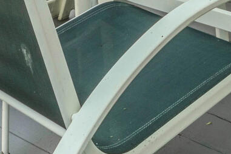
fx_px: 860
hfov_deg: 15.1
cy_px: -310
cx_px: 211
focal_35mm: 134
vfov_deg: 8.5
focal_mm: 17
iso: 100
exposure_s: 1/4
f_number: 22
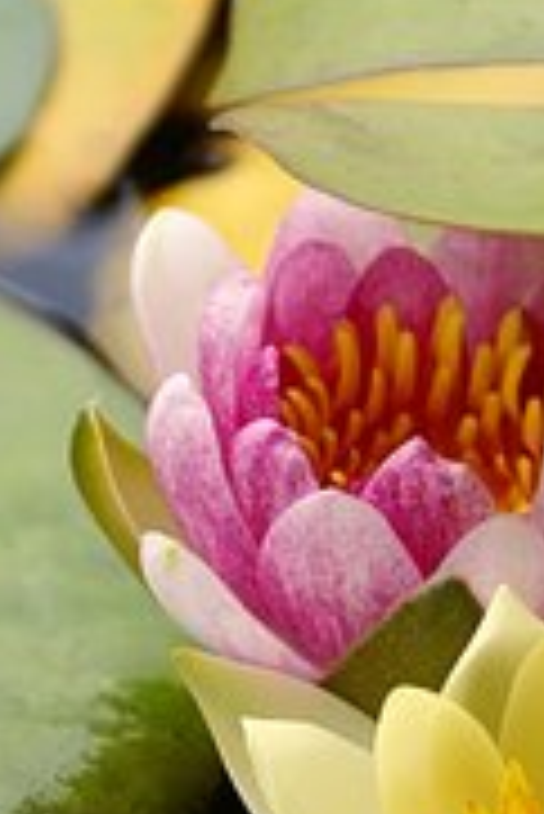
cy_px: 636
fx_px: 6719
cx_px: 490
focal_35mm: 297
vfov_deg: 6.9
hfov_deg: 4.6
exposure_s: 1/125
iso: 100
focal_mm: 70
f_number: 6.3
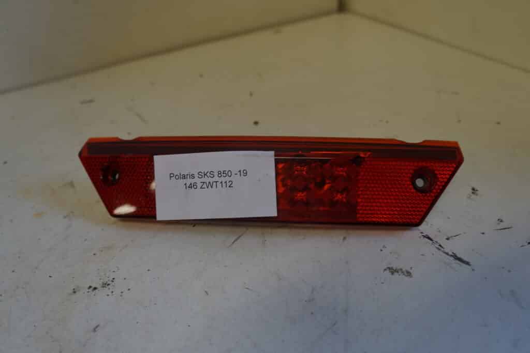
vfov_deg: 43.6
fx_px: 442
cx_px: 265
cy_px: 176
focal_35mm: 30
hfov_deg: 61.9
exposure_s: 1/60
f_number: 4
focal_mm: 20
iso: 400
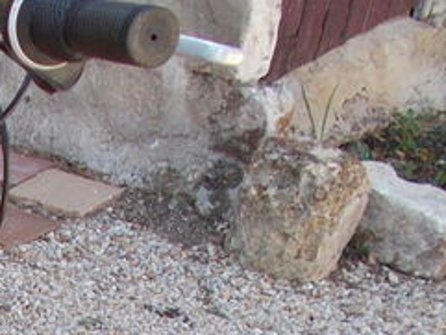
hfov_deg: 16.3
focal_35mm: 108
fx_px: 1392
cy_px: 631
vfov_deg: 12.4
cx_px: -268
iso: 80
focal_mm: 4.6
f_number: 3.2
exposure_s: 1/160
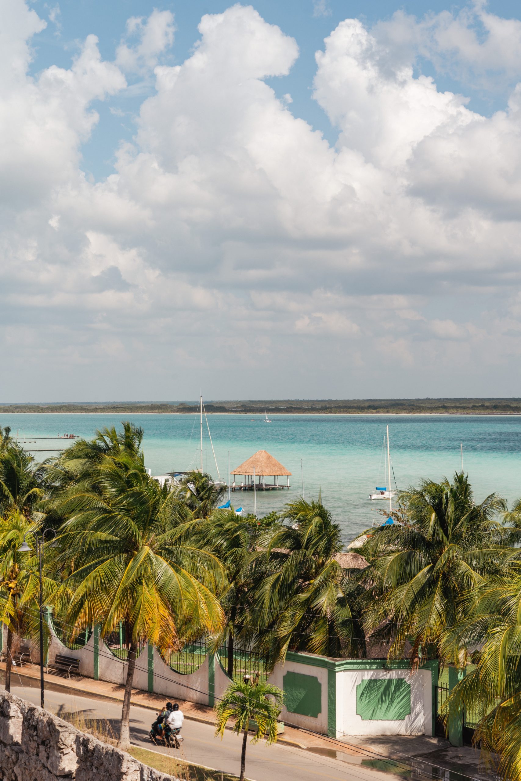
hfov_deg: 25.1
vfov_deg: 36.9
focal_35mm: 54
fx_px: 1172
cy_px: 390
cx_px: 260
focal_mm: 54
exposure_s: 1/200
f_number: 11
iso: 100
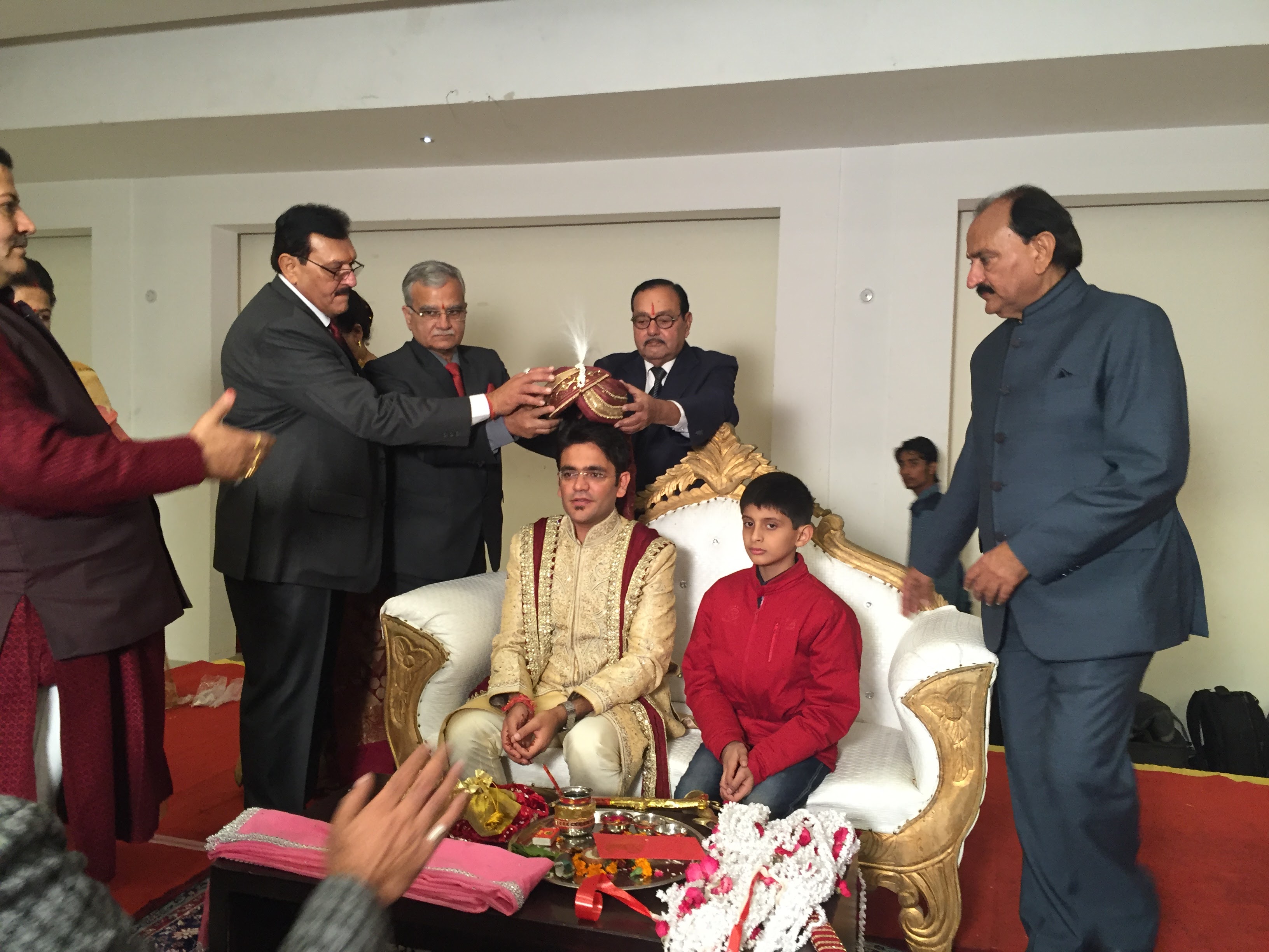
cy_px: 476
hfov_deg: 61.7
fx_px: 1063
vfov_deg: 48.2
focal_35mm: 29
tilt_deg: -3.1
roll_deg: -3.2
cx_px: 634
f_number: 2.2
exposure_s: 1/33
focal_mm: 4.15
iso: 160
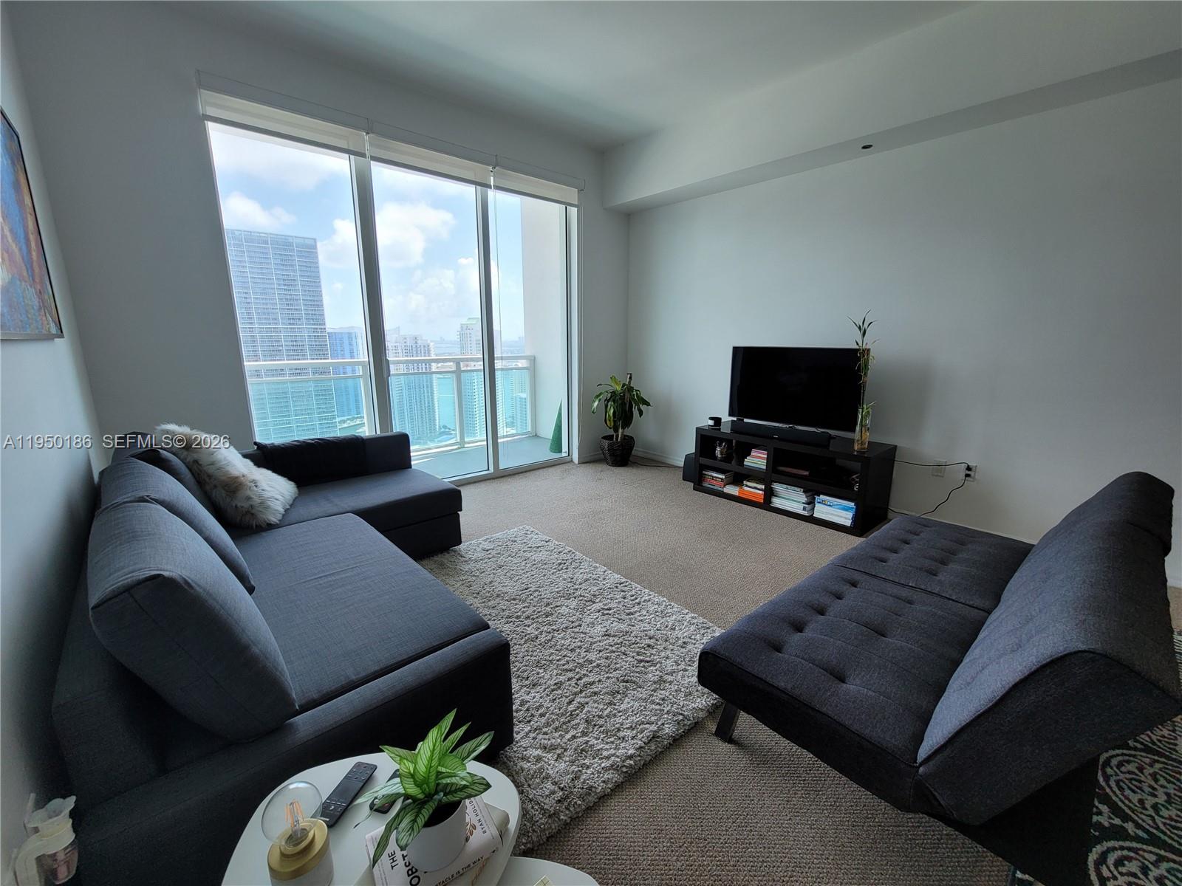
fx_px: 444
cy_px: 443
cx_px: 591
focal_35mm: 13
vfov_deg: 89.9
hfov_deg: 106.2
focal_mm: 2.2
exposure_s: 1/218
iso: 64
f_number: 2.2
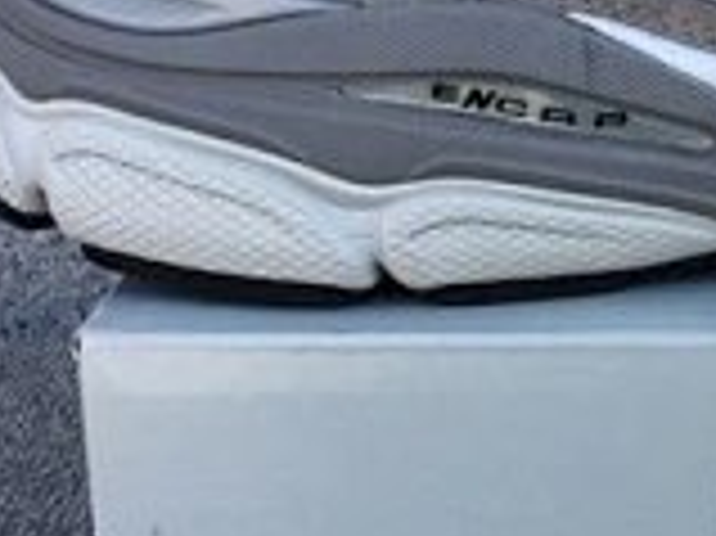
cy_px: 212
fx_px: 2584
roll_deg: -0.5
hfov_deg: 15.1
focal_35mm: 125
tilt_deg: -19.0
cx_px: 914
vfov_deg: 11.8
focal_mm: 3.3
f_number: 2.4
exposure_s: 1/193
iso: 25
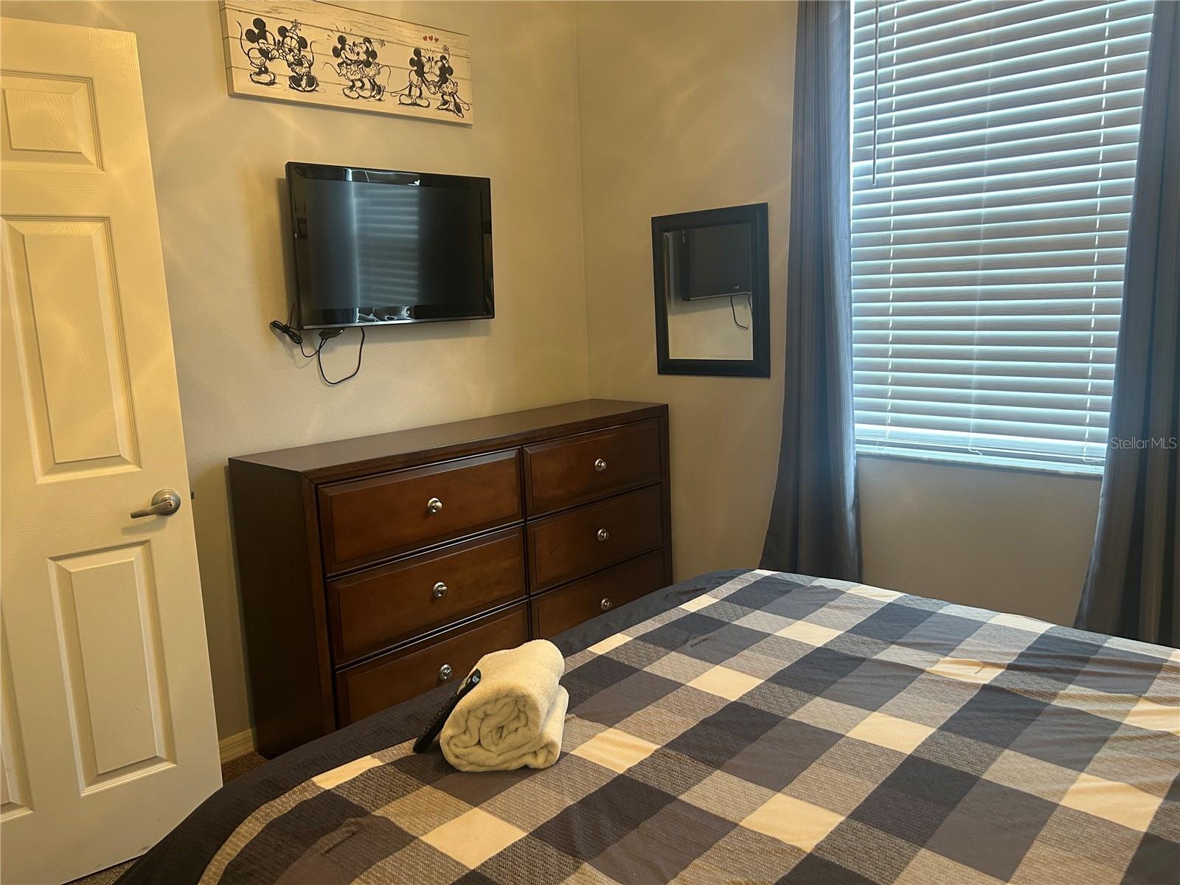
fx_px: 886
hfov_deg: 67.3
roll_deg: +2.6
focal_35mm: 26
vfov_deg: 53.1
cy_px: 442
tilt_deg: -9.5
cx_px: 590
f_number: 1.5
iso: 200
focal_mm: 5.7
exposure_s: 1/60
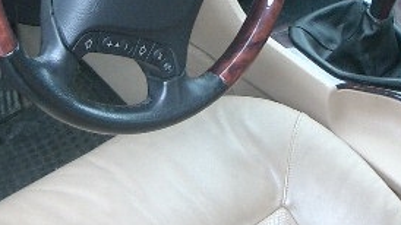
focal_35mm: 89
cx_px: 183
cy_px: 29
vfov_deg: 13.5
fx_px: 946
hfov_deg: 23.9
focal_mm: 5.8
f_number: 2.6
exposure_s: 1/50
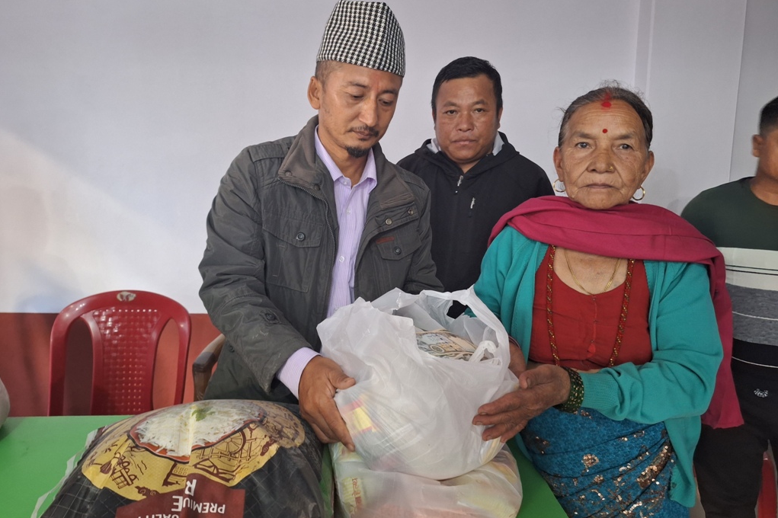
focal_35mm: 24
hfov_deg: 73.8
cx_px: 389
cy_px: 230
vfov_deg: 53.0
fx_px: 518
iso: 500
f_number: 1.8
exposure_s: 1/20
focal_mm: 5.54
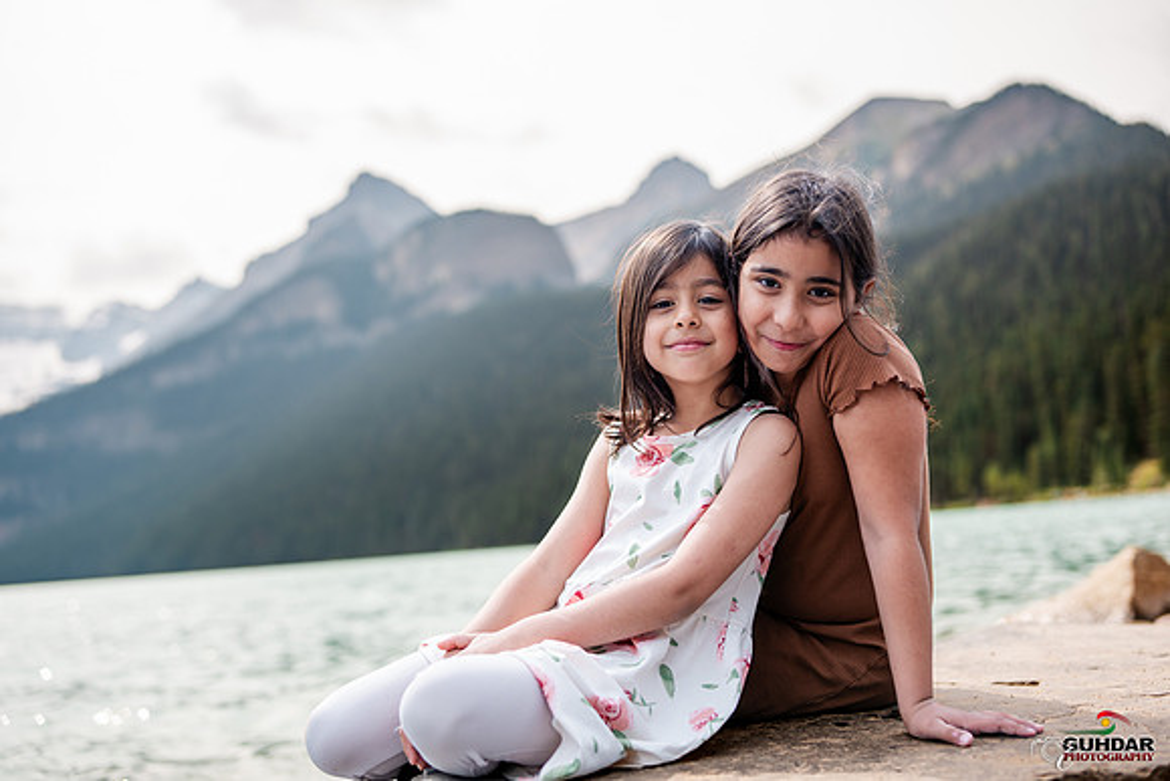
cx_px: 585
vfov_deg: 37.9
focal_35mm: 35
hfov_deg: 54.4
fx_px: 1138
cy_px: 390
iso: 200
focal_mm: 35
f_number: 2
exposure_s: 1/4000
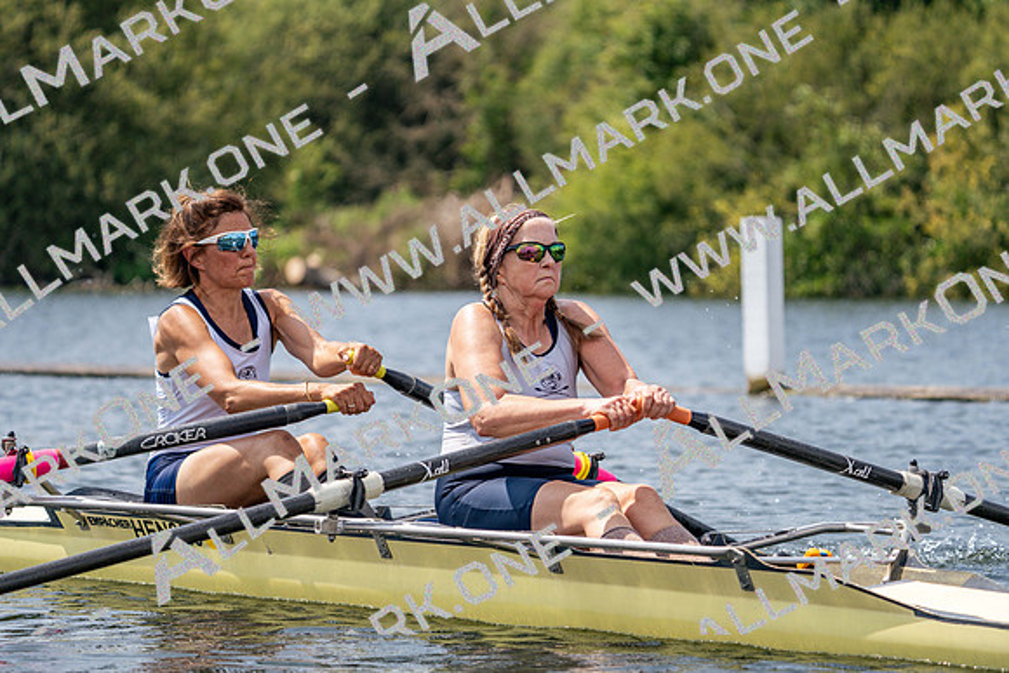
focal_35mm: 200
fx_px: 5607
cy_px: 336
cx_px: 504
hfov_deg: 10.3
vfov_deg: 6.9
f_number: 5.6
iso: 200
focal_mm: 200
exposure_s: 1/1600
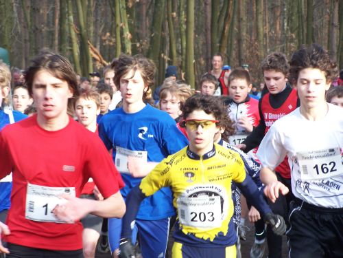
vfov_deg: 7.9
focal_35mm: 189
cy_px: 129
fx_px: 1873
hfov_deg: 10.5
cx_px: 172
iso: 140
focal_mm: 31.3
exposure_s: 1/160
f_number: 3.2
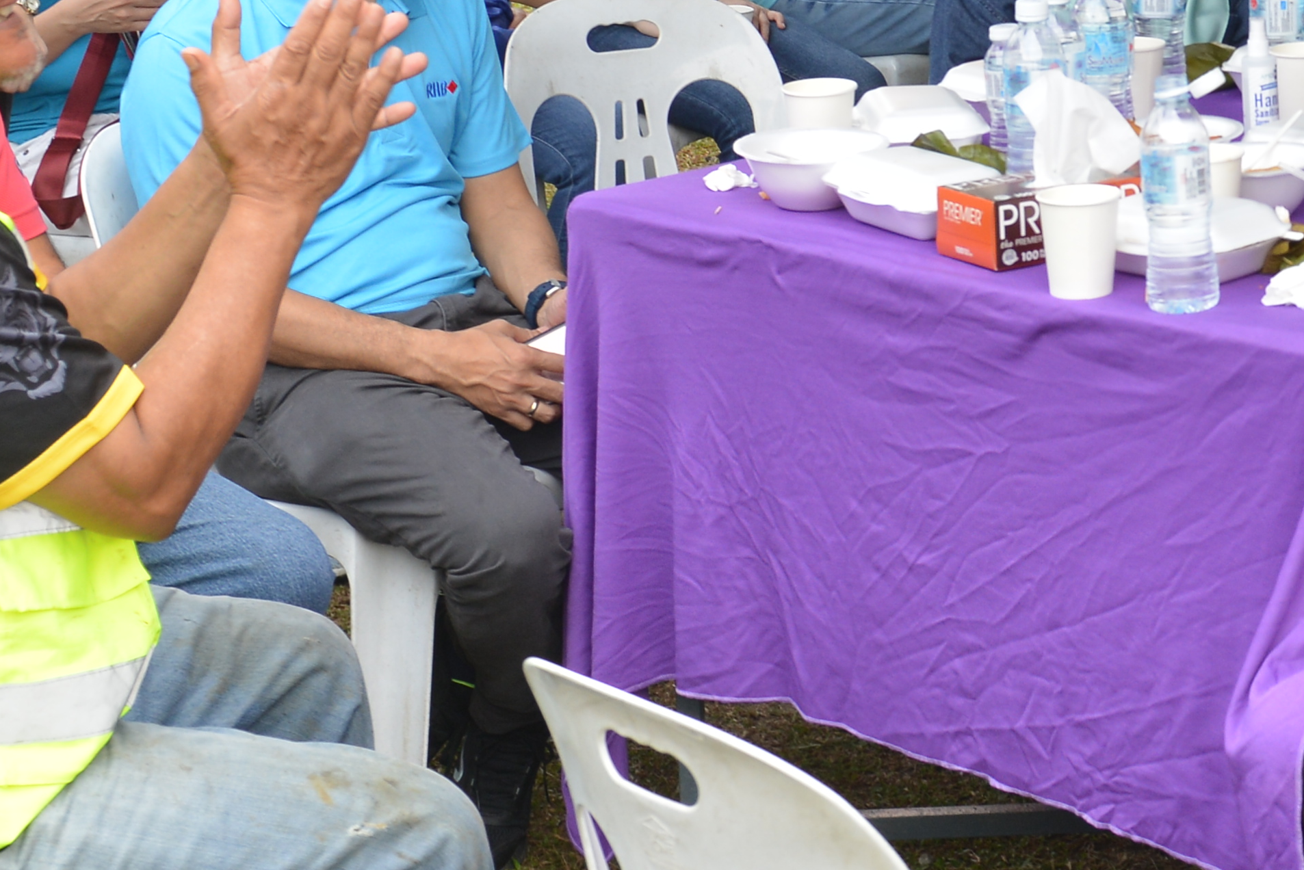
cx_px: 1596
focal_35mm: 112
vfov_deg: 11.8
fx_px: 4058
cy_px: -327
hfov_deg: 17.4
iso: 320
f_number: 5
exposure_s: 1/100
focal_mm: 29
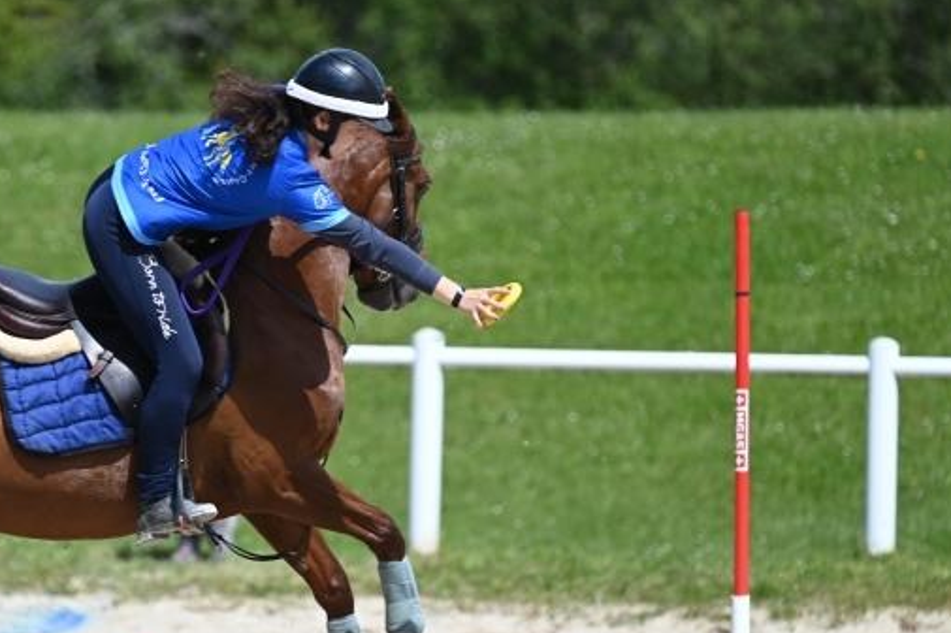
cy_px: 339
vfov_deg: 2.6
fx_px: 13806
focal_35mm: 523
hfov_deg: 3.9
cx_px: 224
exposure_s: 1/1250
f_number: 5.3
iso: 250
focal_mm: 330
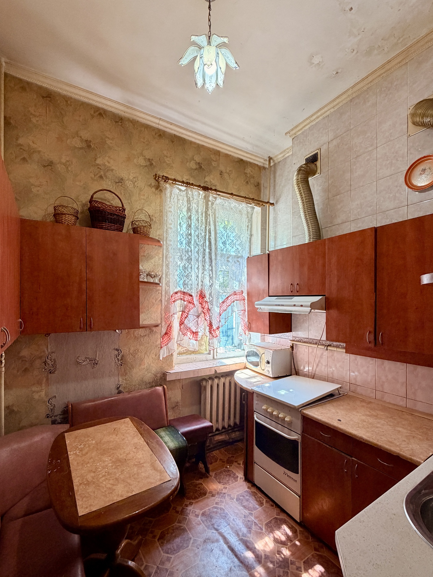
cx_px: 210
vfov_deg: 94.4
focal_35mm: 16
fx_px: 267
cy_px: 307
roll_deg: +0.0
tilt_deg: -0.2
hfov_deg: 78.1
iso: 320
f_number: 2.2
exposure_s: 1/121
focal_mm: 2.22
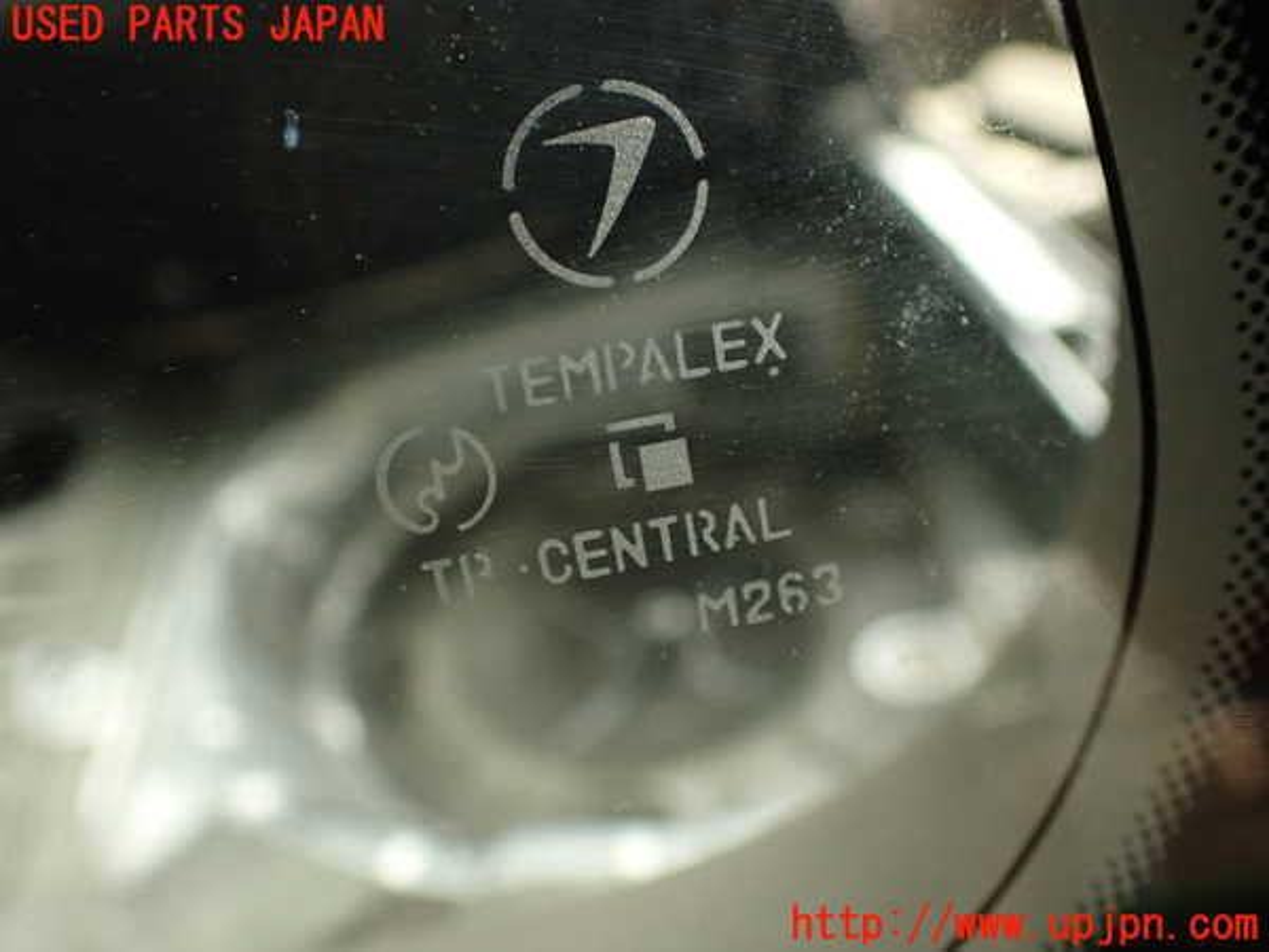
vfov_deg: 44.2
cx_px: 634
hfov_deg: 56.8
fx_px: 1173
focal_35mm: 32
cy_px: 476
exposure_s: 1/30
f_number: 2.4
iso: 250
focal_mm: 5.79
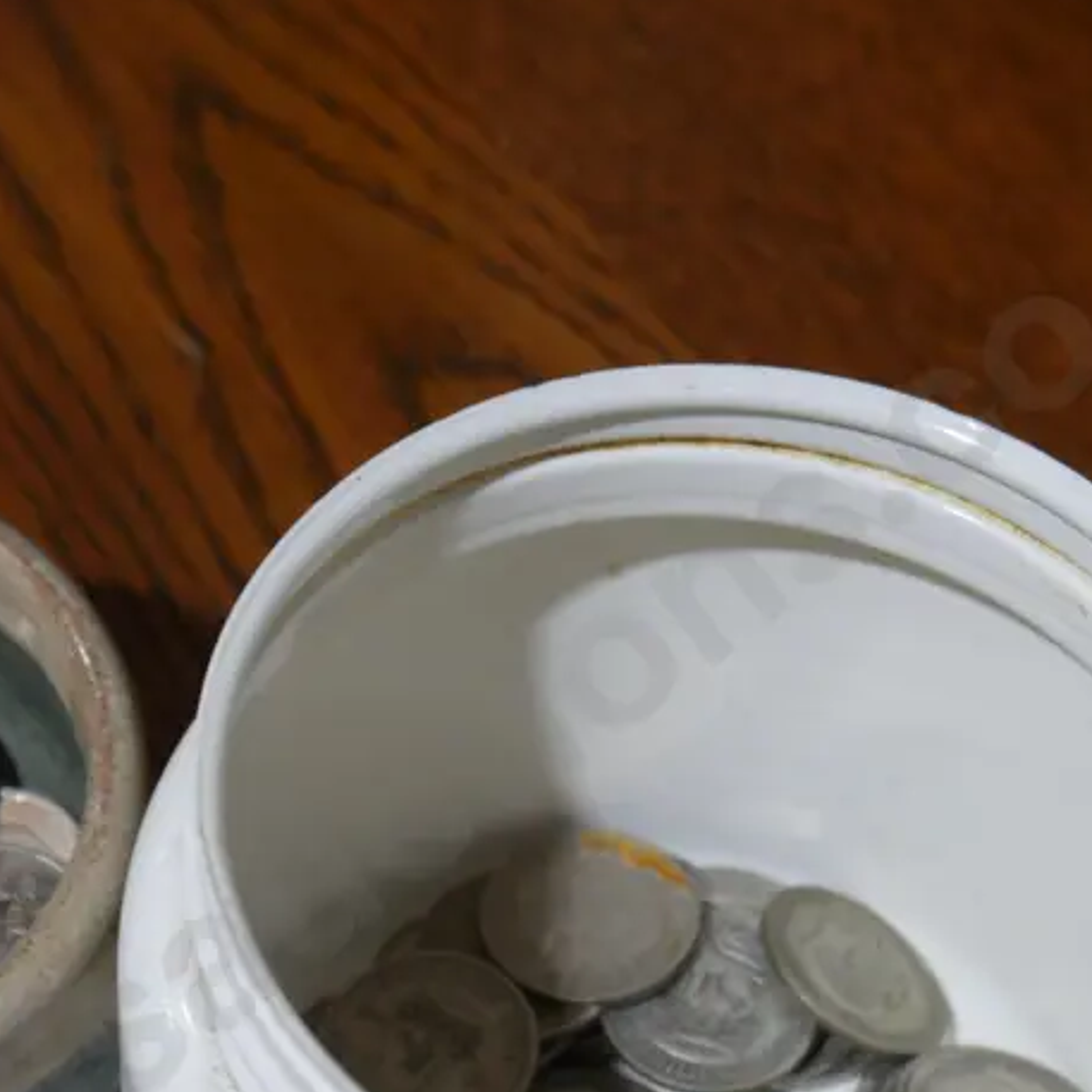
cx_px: 332
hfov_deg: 17.5
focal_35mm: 99
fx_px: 3533
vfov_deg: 17.4
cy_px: 883
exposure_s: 1/60
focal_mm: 25
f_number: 5.3
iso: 400
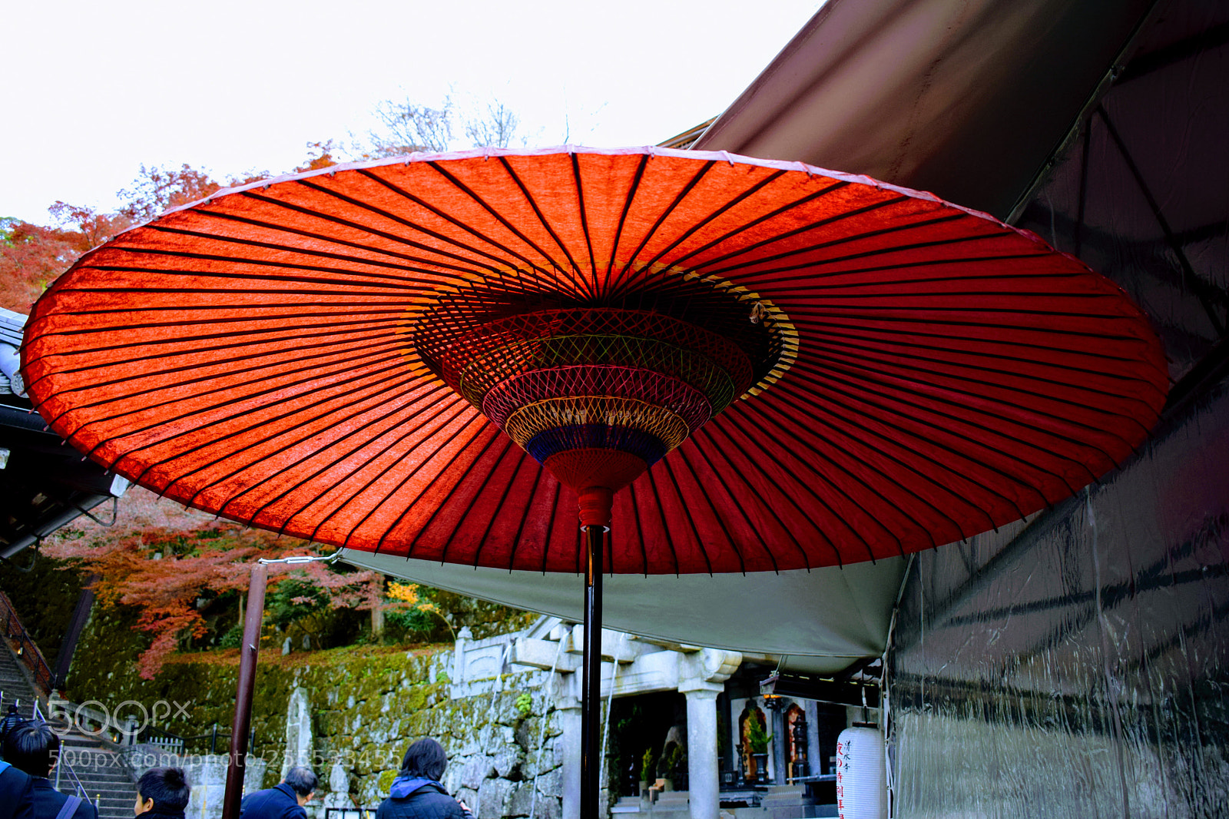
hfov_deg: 55.1
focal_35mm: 34
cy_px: 410
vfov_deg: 38.3
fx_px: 1177
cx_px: 614
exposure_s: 1/100
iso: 400
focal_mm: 23
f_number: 5
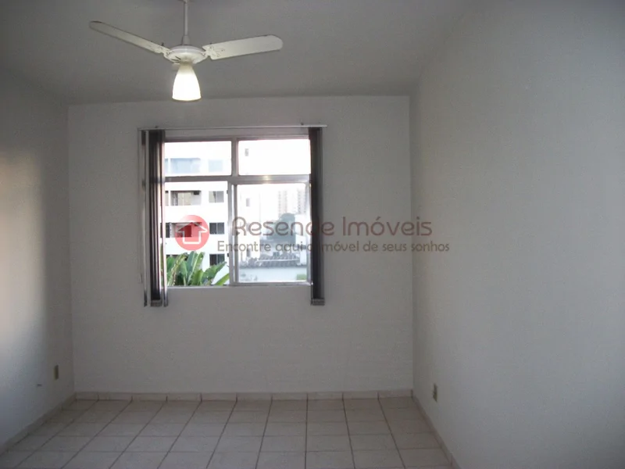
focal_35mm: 32
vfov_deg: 44.2
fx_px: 578
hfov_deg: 56.8
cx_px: 312
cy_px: 234
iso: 160
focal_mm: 5.7
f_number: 2.9
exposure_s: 1/60
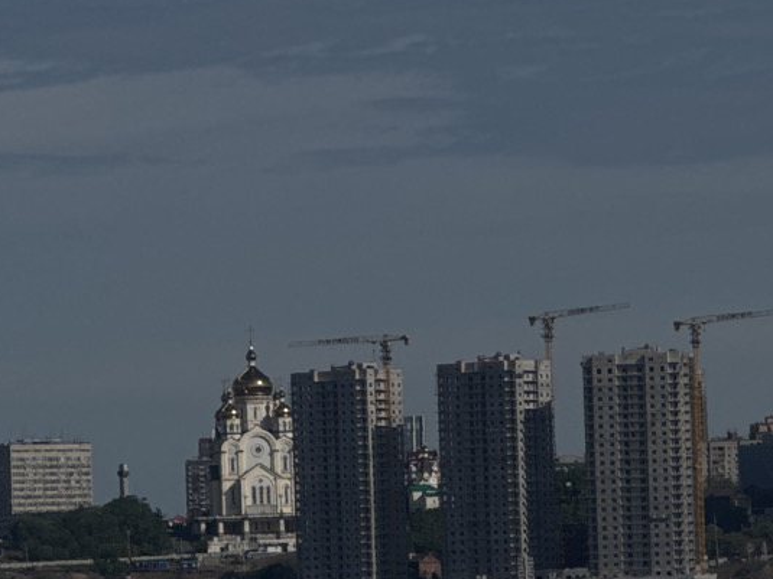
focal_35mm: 288
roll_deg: +2.3
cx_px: 880
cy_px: 602
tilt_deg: +0.2
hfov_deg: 6.8
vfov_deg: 5.1
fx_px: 6430
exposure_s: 1/2370
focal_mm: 9
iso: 16
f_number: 2.8
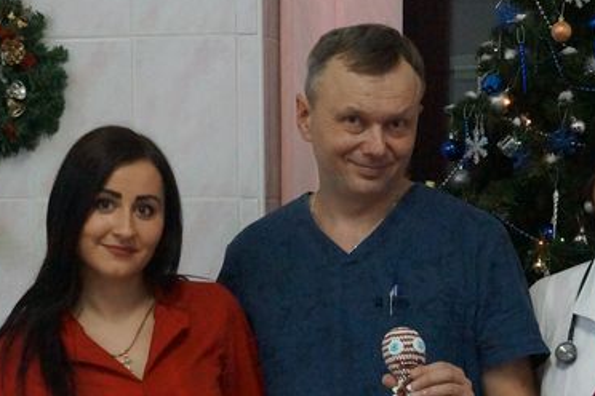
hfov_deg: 23.2
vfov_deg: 15.6
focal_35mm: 87
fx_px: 1438
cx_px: 440
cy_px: 340
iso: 3200
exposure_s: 1/125
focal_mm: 24
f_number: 4
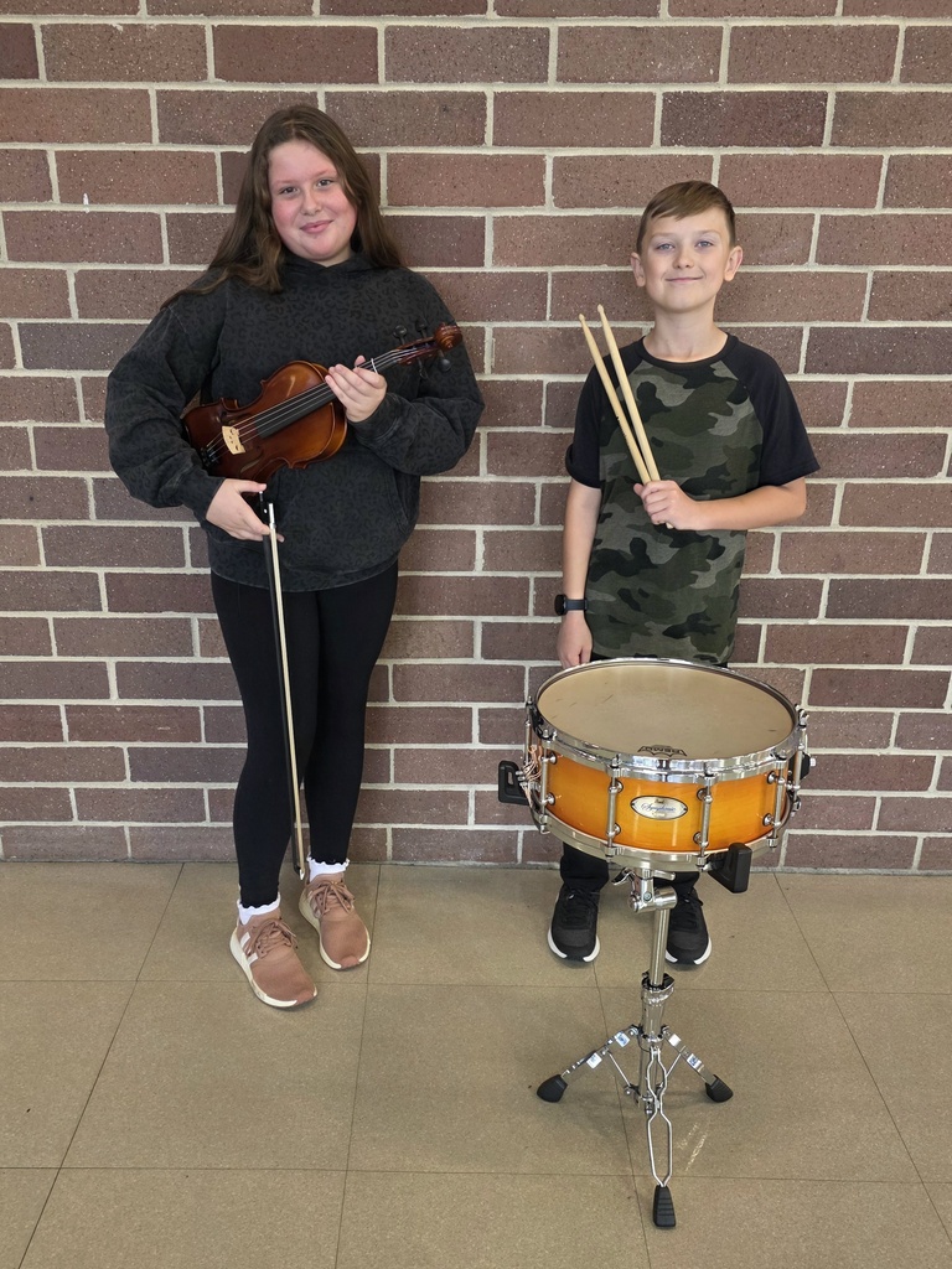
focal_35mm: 23
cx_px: 476
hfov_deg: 58.9
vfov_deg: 73.9
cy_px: 634
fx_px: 843
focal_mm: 6.3
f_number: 1.7
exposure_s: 1/120
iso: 320
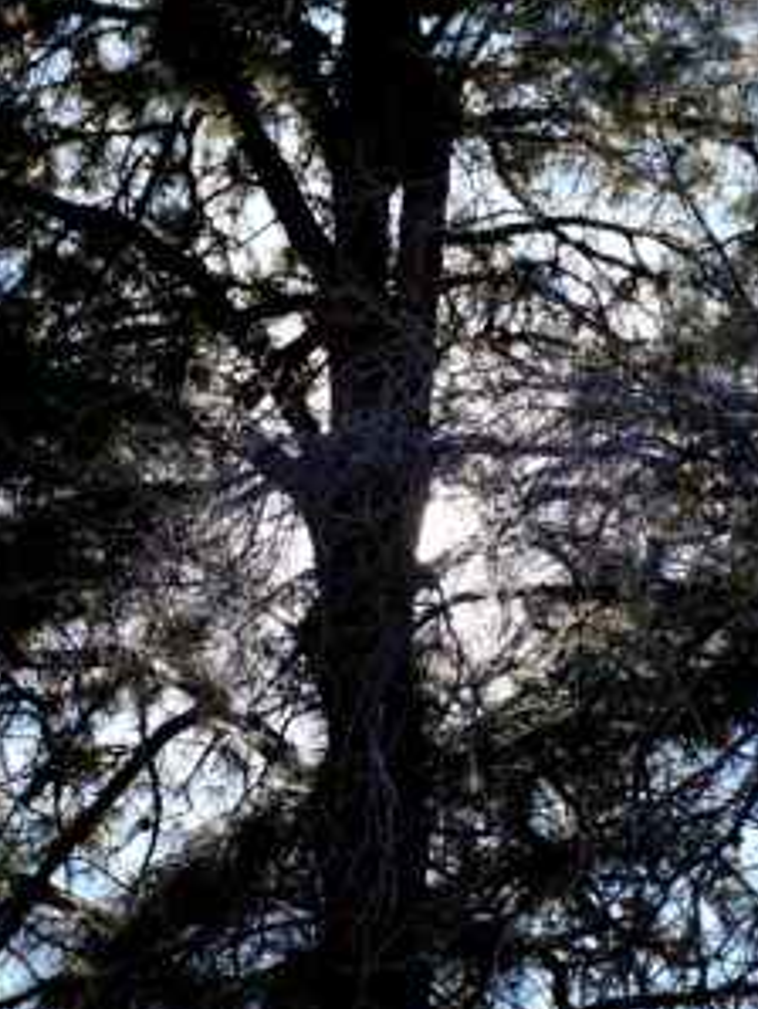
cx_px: 318
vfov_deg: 12.3
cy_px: 599
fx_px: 4694
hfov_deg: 9.2
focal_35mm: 161
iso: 200
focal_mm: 60
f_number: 7.1
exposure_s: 1/320
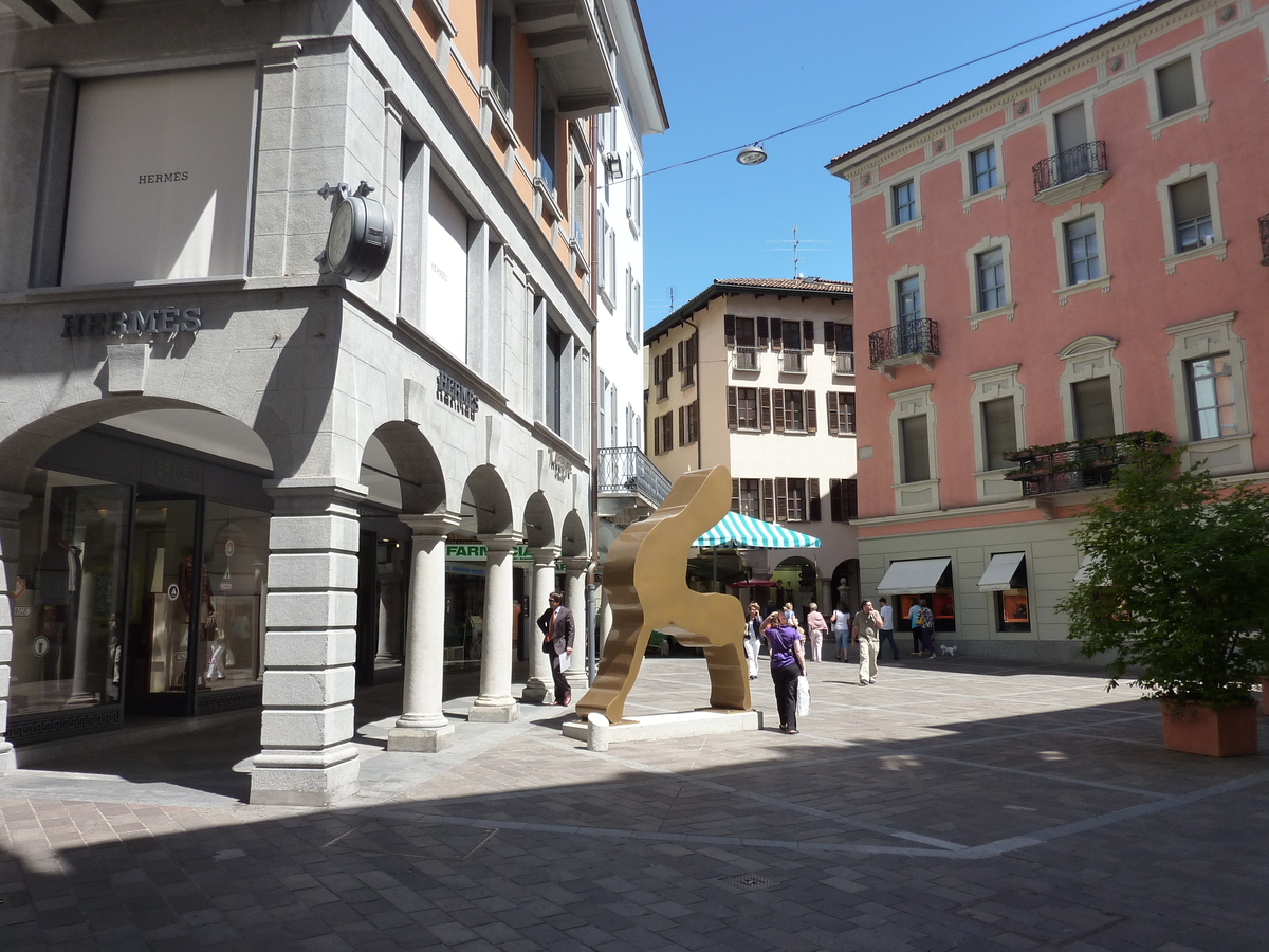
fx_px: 916
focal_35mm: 25
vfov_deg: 54.9
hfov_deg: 69.4
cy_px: 476
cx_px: 634
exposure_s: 1/400
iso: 125
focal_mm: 4.1
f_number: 4
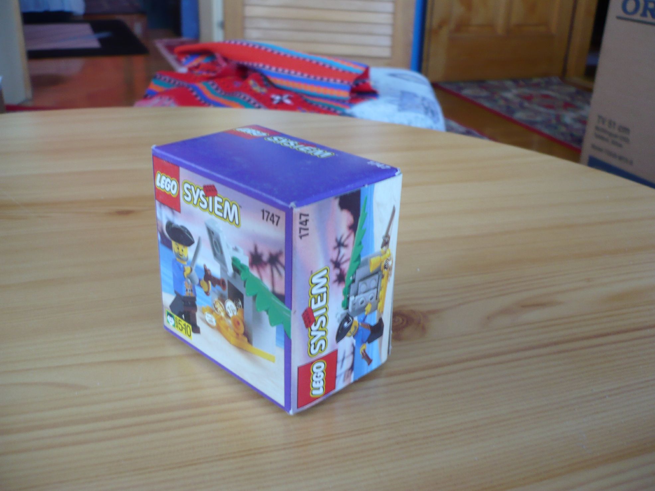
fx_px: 662
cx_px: 328
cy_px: 246
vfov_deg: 40.7
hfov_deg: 52.6
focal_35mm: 35
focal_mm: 5.8
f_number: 2.8
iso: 100
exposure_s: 1/25
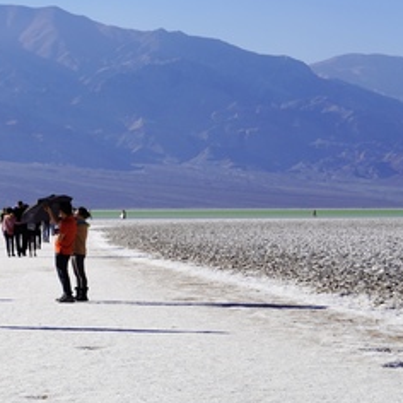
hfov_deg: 11.6
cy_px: 129
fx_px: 1963
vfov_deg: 11.7
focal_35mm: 149
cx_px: -26
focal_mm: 74
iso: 100
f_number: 10
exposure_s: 1/320
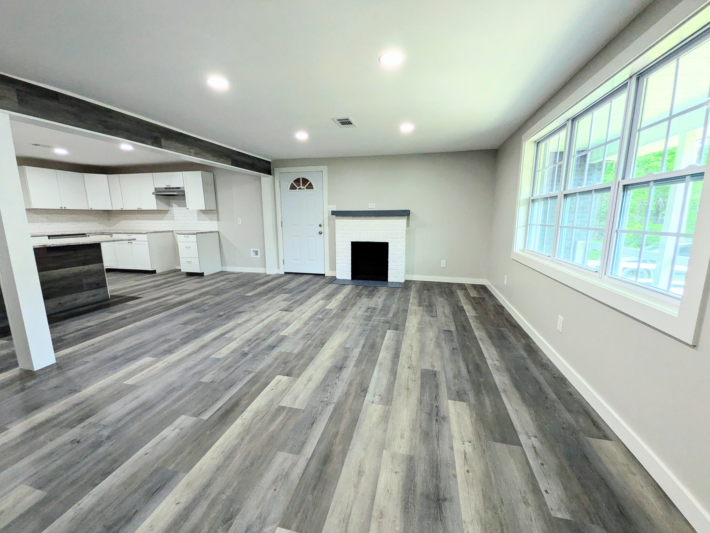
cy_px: 266
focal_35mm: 14
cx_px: 355
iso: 185
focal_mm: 1.85
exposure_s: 1/120
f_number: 2.2
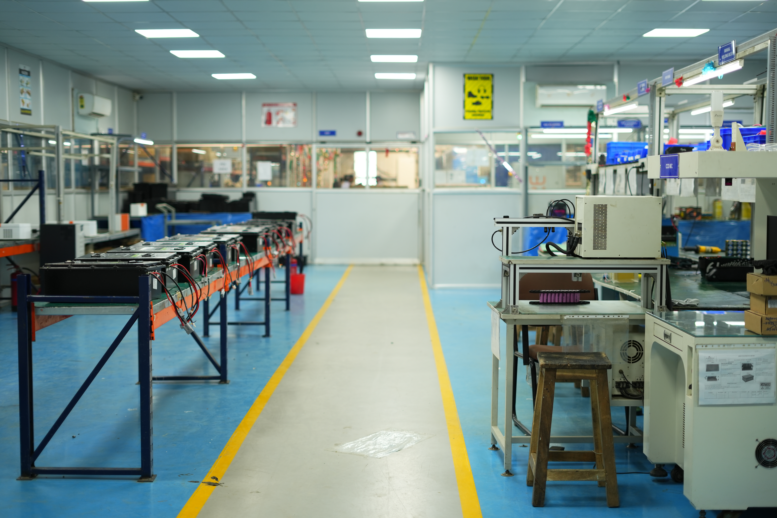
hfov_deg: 39.6
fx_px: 1079
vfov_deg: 27.0
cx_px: 388
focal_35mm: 50
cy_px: 259
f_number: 2
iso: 320
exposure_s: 1/125
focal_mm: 50
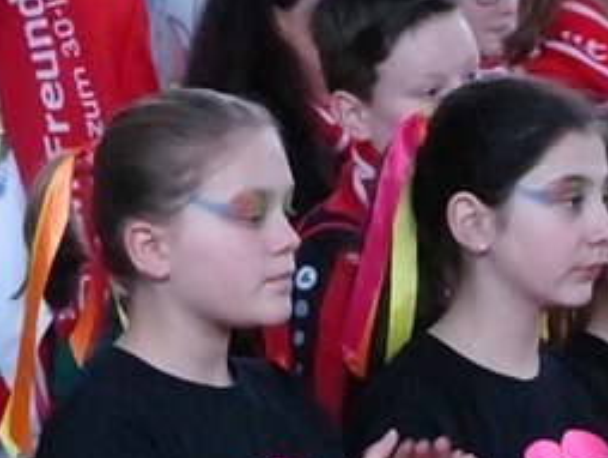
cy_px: 258
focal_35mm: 300
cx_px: 464
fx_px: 5274
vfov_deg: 5.0
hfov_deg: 6.6
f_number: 2.8
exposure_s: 1/80
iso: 2000
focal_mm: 22.2
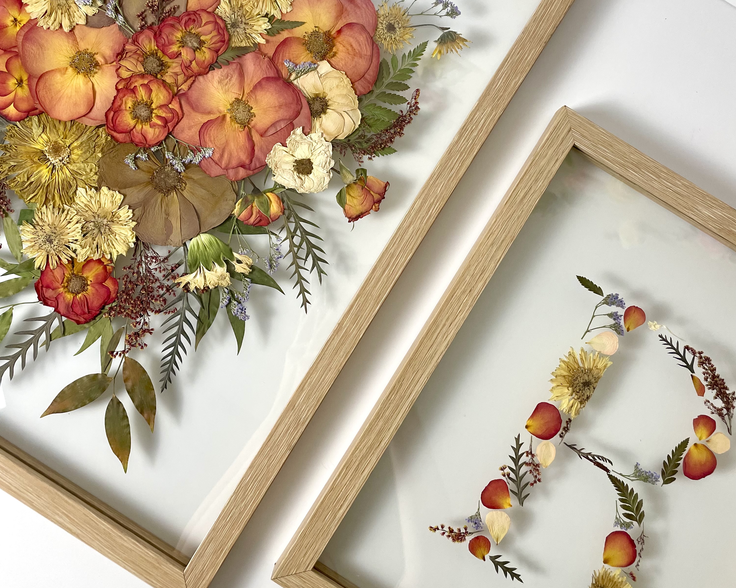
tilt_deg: -85.9
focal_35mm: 34
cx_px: 367
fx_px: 741
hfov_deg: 52.8
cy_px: 228
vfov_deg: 43.1
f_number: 1.6
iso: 100
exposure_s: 1/120
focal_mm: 4.2
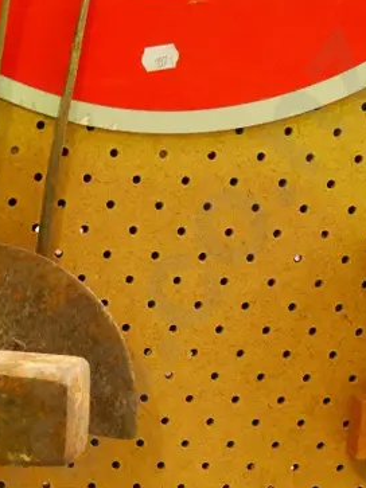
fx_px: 1354
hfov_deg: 15.0
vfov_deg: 19.2
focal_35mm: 96
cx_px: -49
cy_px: 597
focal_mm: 17
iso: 3200
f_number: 4
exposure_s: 1/25
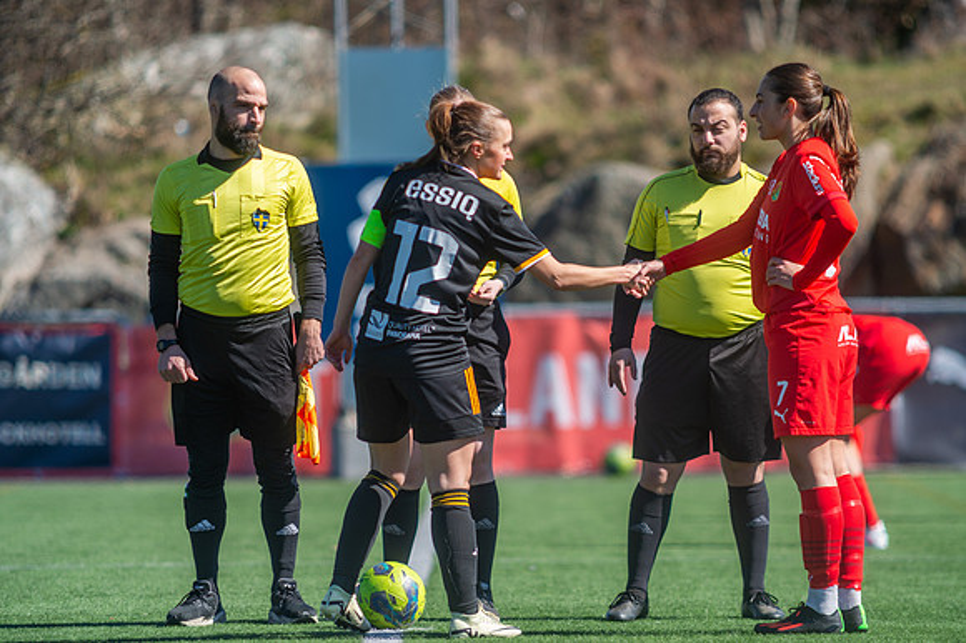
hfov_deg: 4.9
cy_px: 322
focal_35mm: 420
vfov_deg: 3.3
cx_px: 483
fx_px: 11263
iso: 200
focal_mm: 420
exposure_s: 1/1600
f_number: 4
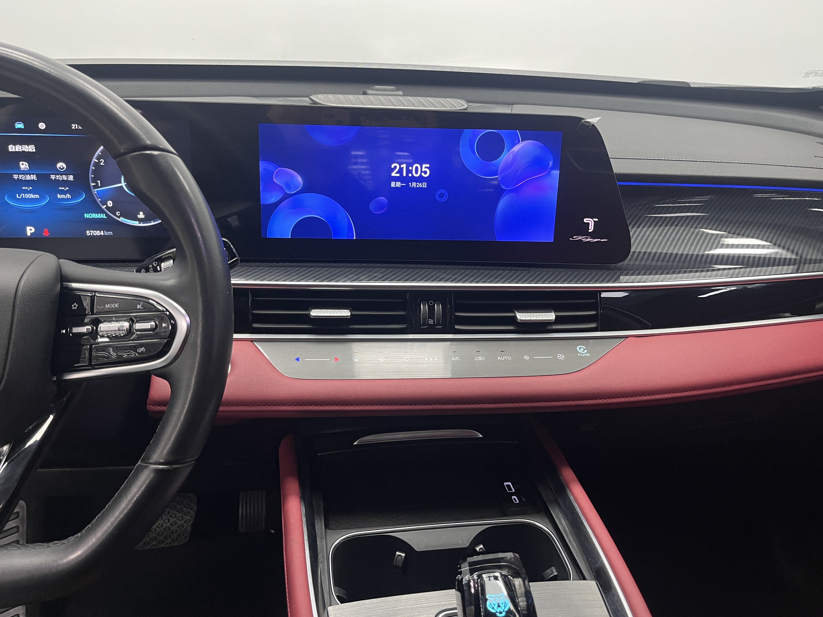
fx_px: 666
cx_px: 402
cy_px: 288
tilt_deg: -24.1
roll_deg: -2.8
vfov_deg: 49.7
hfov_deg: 63.4
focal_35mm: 28
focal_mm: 5.1
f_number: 1.6
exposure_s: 1/50
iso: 160
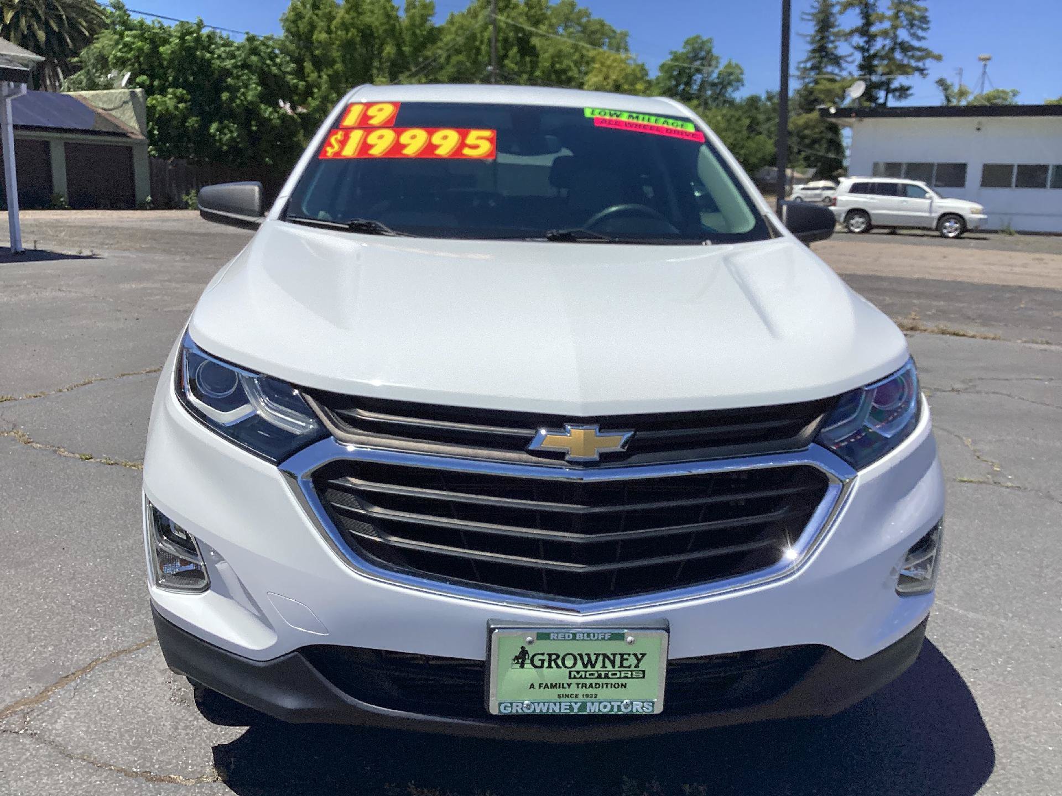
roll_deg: -1.0
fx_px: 951
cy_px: 398
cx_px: 531
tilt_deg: -12.2
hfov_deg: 58.4
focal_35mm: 31
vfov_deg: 45.4
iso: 25
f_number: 2.4
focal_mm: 3.3
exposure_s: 1/2915
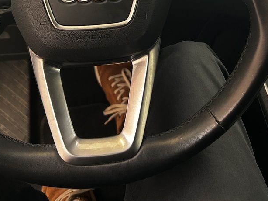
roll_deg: -0.2
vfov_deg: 22.3
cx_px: 155
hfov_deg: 31.6
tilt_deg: -24.1
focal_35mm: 61
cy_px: -33
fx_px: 472
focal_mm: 5.7
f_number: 1.5
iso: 100
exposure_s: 1/49
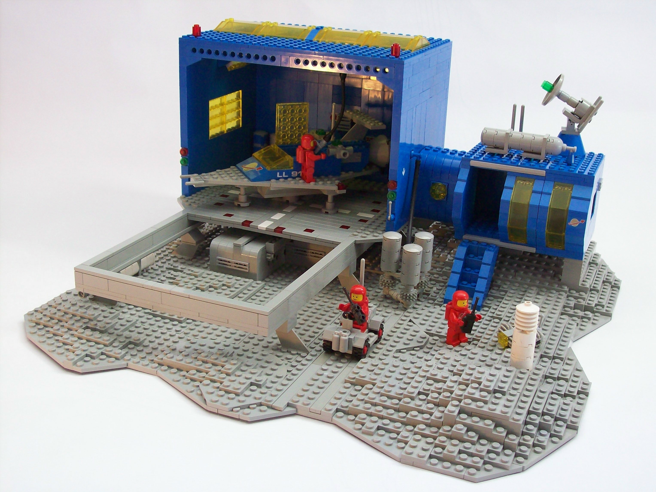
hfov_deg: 42.1
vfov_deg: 32.2
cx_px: 328
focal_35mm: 45
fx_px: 853
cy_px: 246
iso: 160
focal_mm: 7.6
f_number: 3
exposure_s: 1/52.4
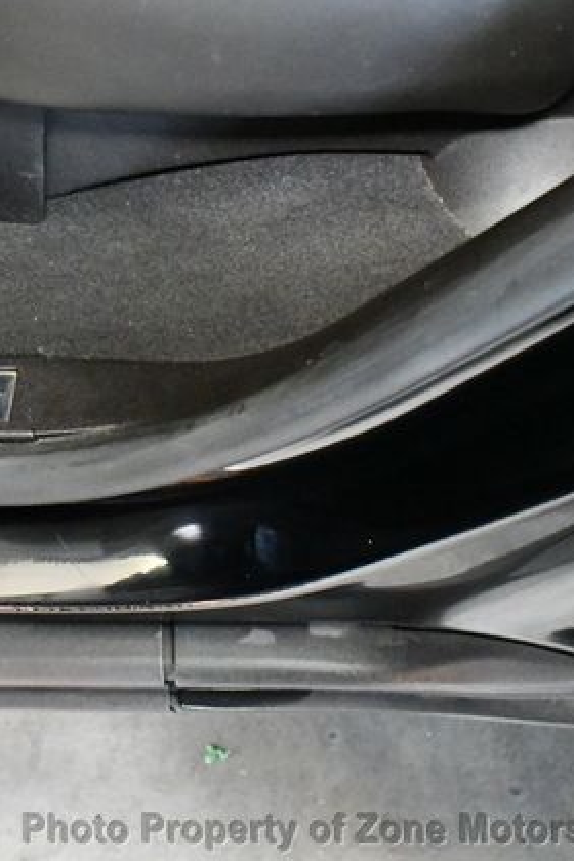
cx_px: -2
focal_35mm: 61
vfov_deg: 32.9
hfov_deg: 21.5
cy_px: 430
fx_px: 1459
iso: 11400
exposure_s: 1/60
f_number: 3.8
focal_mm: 20
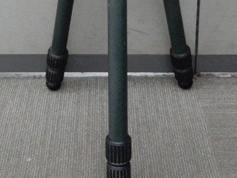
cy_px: -72
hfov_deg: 25.6
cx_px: 86
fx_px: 520
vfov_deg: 17.8
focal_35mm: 76
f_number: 3.4
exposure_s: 1/100
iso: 800
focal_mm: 4.3
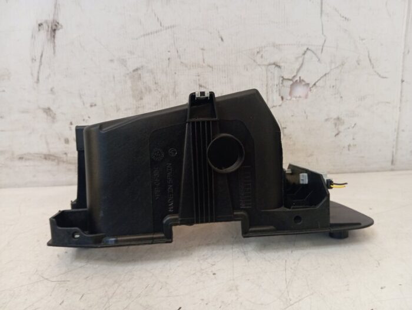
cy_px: 155
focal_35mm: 28
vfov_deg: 49.9
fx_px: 334
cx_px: 206
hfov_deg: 63.4
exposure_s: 1/33.3
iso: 629
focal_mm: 4.22
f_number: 1.8
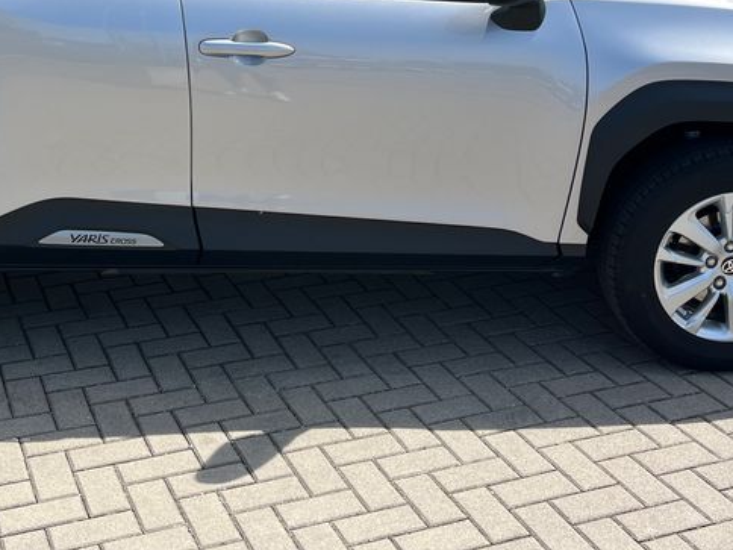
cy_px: 42
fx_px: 1165
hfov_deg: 34.7
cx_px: 260
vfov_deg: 25.6
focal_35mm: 55
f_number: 1.6
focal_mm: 5.1
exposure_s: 1/2632
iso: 50
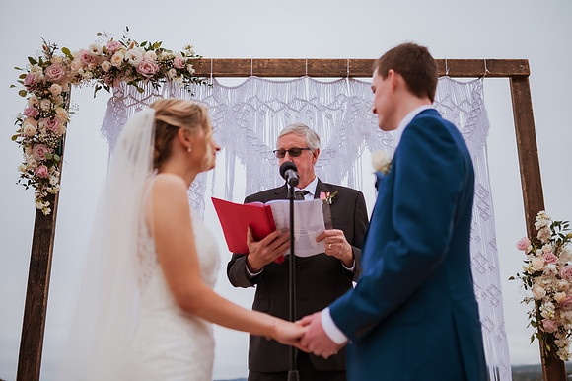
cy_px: 190
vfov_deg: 37.1
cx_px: 289
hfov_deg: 53.6
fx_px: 566
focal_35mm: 36
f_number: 1.4
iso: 500
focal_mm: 35
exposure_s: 1/4000
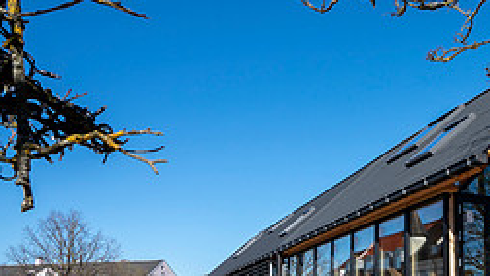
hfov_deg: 41.7
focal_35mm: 41
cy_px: 250
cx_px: 508
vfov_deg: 27.9
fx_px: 533
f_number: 9
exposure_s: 1/250
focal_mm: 17
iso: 200
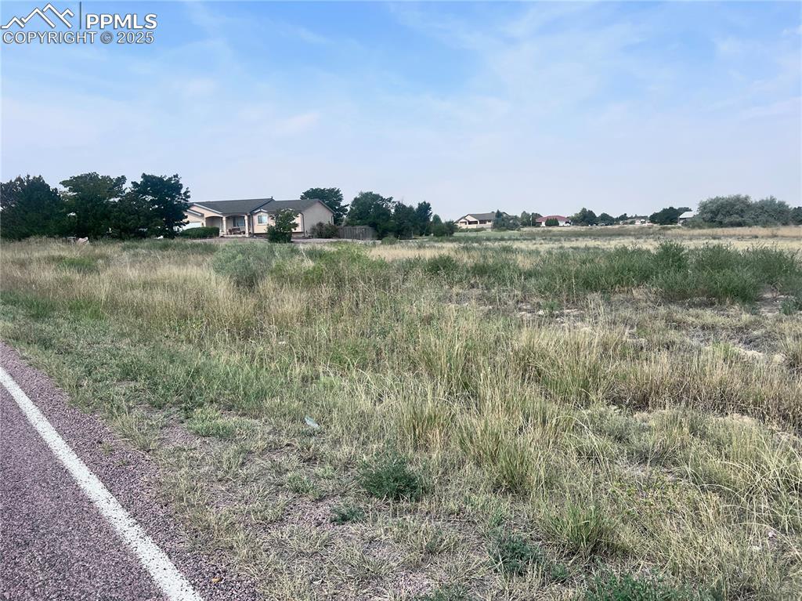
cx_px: 401
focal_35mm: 26
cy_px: 300
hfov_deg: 67.3
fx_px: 602
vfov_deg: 53.0
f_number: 1.5
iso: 50
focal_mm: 5.7
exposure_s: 1/4831
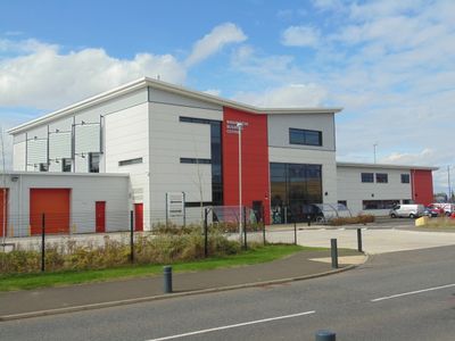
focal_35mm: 41
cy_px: 170
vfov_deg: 35.1
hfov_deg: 45.8
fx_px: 539
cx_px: 228
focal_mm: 7.4
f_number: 11.3
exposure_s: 1/100
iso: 80
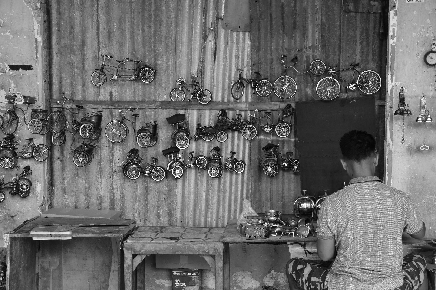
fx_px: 726
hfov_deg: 33.4
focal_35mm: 60
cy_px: 145
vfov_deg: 22.6
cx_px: 218
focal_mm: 40
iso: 200
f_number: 10
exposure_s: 1/50
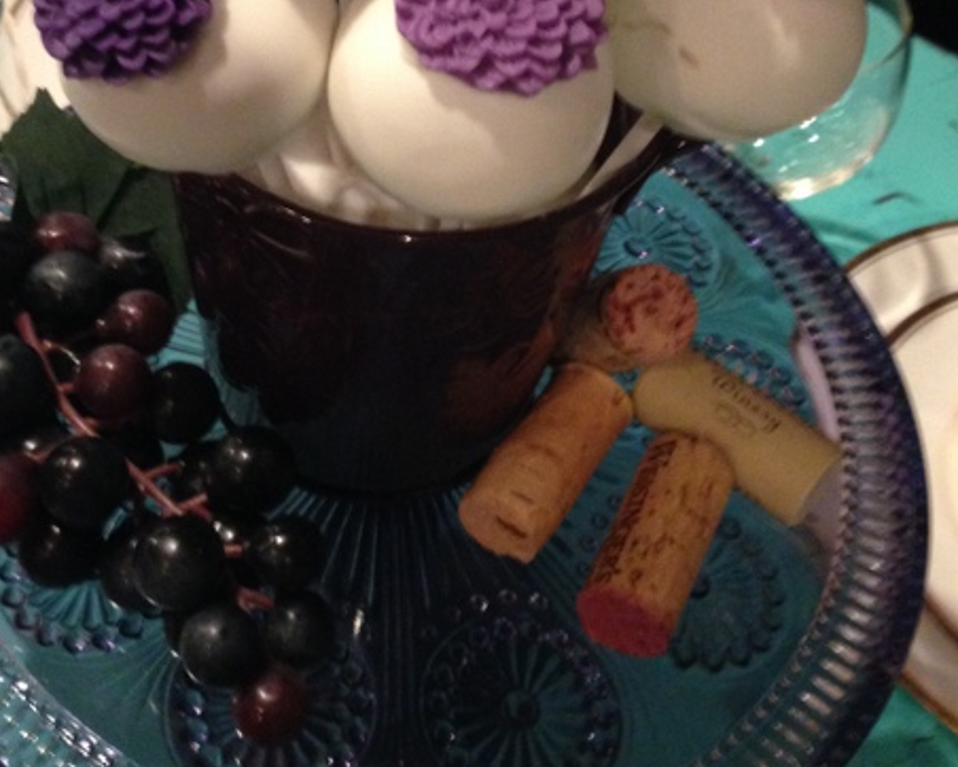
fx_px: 1617
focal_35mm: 57
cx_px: 352
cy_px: 125
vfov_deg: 26.1
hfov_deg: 32.8
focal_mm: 4.12
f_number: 2.4
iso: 400
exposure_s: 1/20
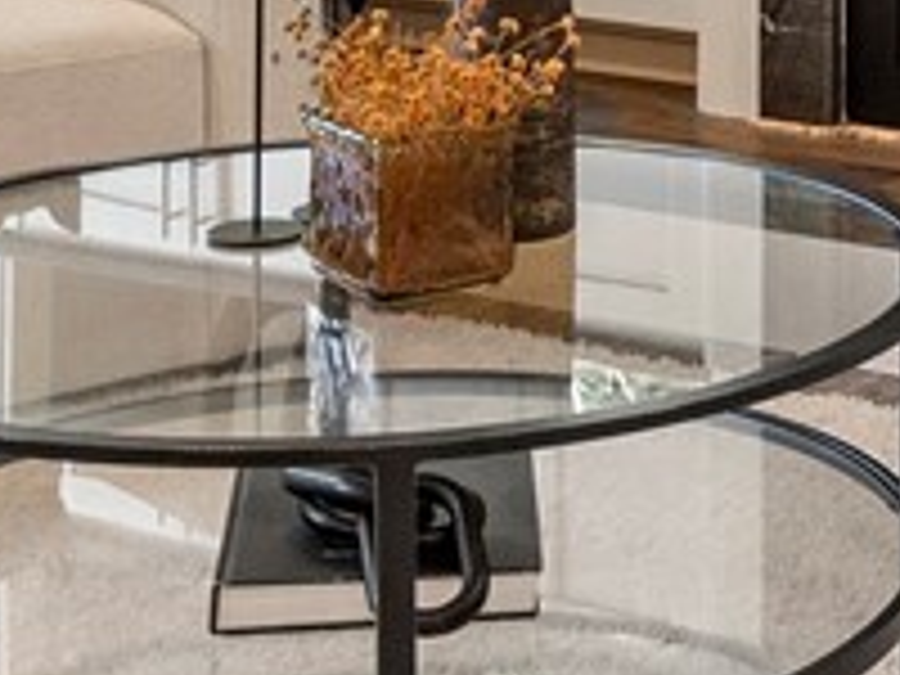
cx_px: 943
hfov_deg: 16.8
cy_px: -574
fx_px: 2964
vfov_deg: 11.9
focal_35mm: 114
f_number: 8
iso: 800
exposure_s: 1/13
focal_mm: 14
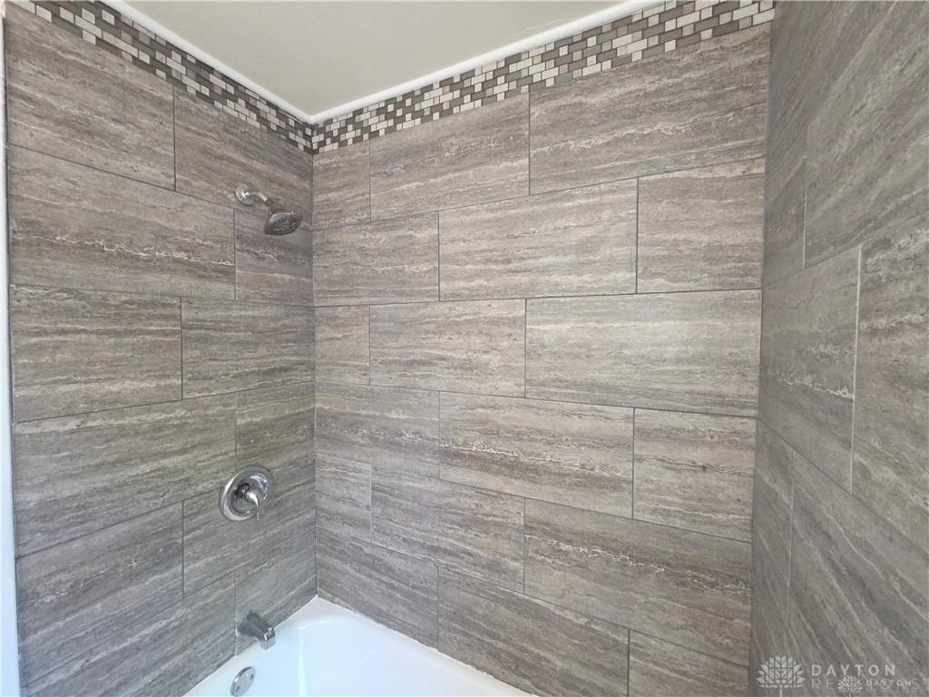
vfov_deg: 89.9
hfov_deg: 106.2
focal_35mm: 13
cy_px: 348
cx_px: 464
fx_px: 349
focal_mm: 2.2
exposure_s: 1/60
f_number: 2.2
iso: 320
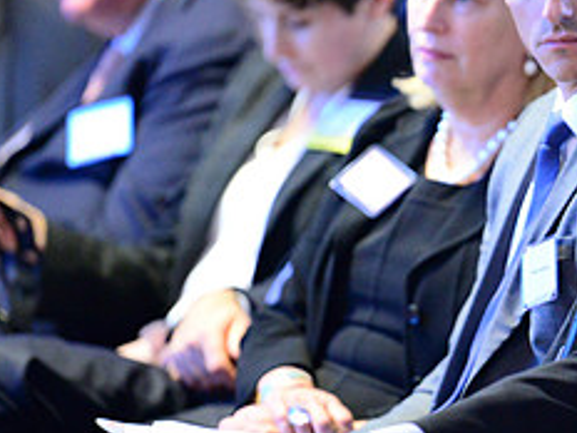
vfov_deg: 3.1
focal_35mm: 481
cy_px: 265
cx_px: 607
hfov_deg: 4.1
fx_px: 8018
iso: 6400
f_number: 2.8
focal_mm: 200
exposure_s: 1/60
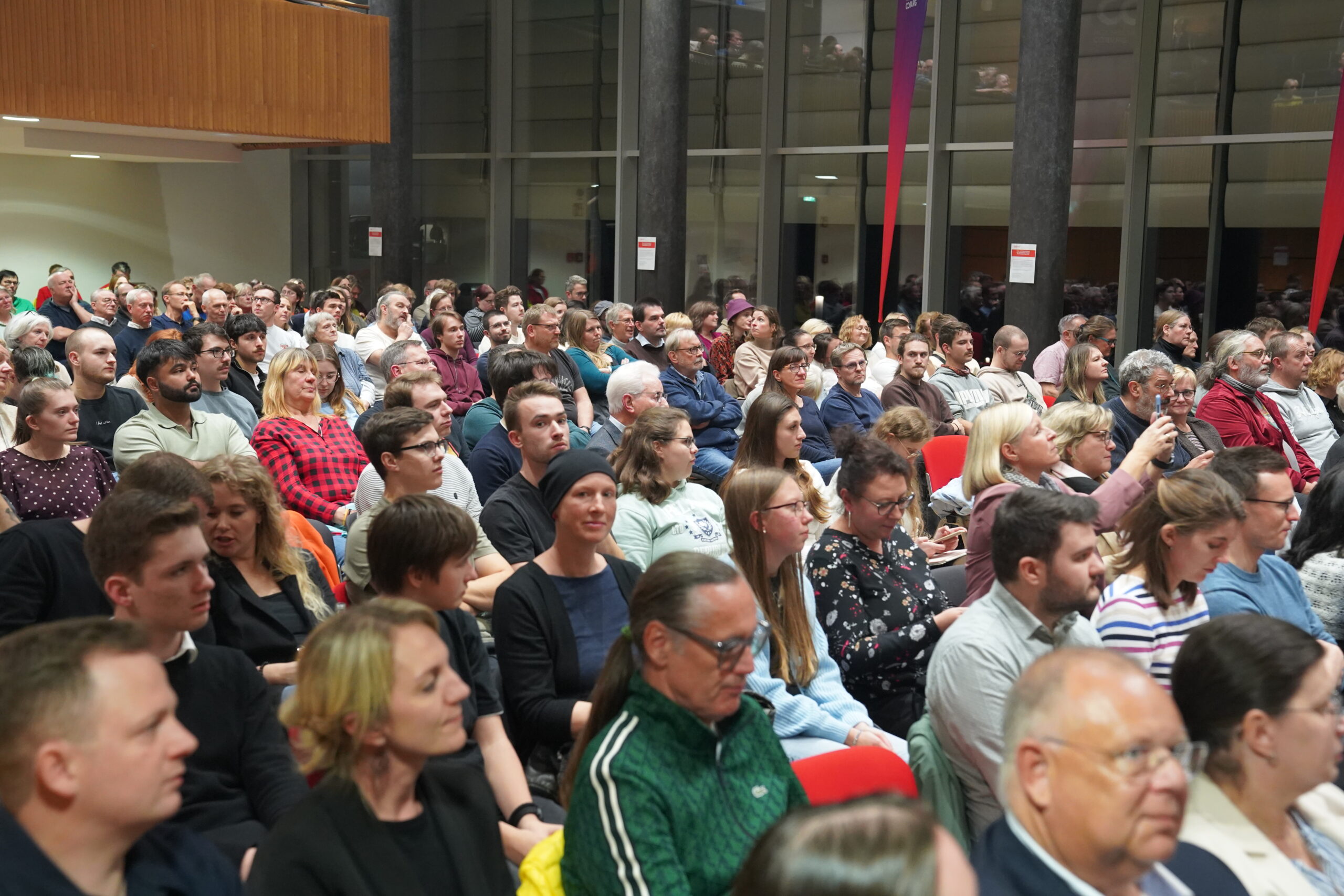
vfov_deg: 28.1
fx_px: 1792
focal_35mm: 48
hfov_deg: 41.1
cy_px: 448
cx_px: 672
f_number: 4
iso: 5000
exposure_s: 1/160
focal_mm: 48
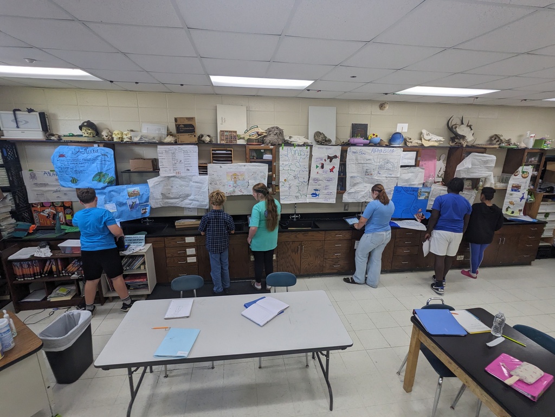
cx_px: 278
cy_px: 208
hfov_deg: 94.5
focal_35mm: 16
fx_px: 257
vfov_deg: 78.1
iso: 127
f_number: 2.2
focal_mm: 2.22
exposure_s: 1/40
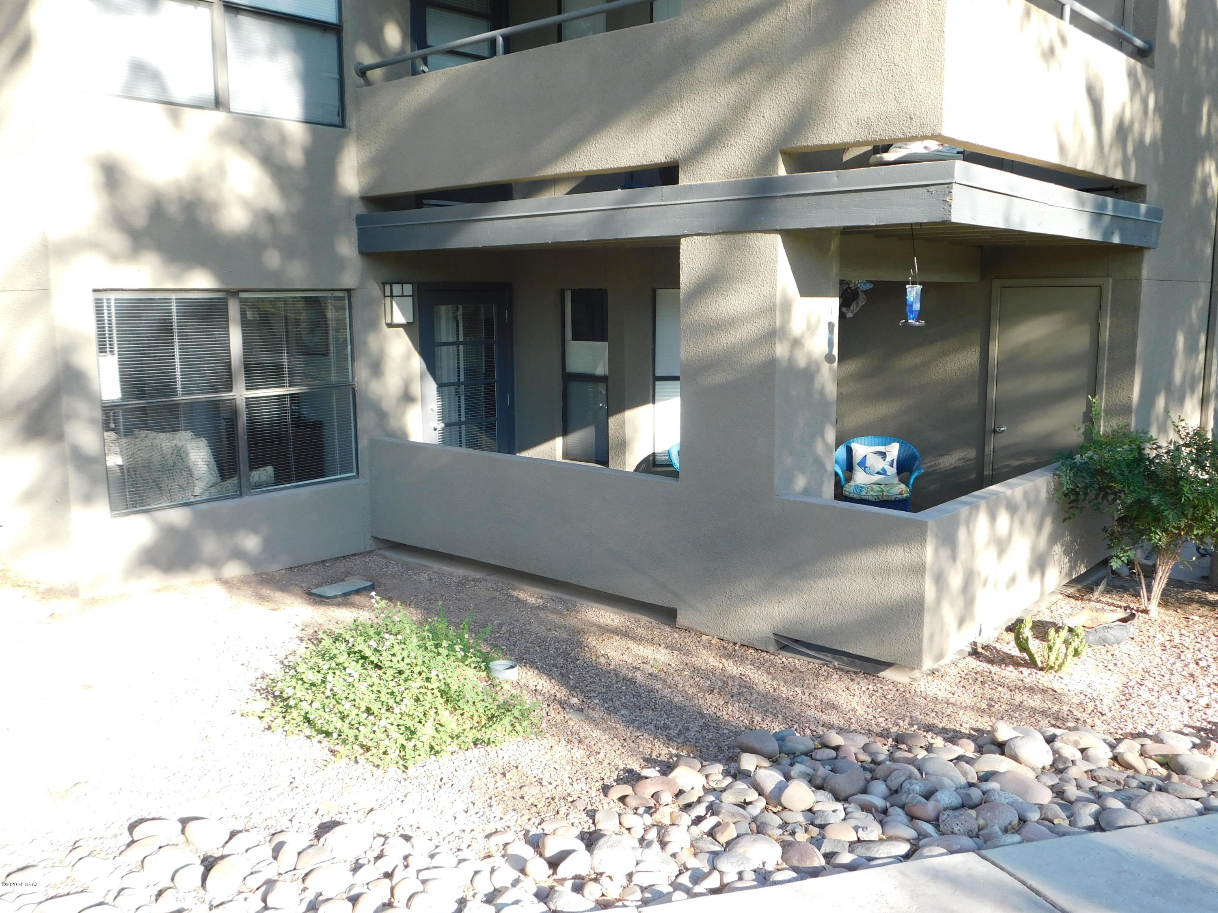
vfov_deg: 46.8
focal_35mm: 30
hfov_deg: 60.0
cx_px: 609
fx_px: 1056
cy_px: 456
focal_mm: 5.3
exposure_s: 1/200
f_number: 3.2
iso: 125
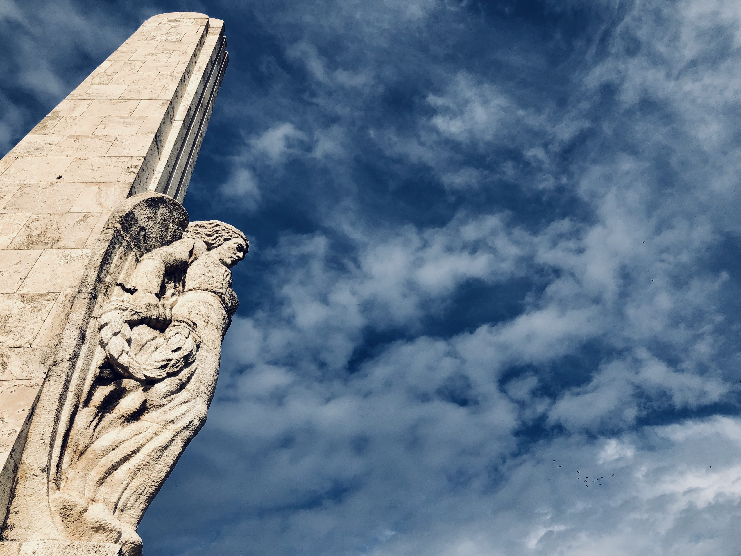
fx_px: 599
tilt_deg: +53.3
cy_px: 278
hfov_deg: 63.4
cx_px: 370
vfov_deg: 49.7
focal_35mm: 28
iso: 25
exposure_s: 1/2825
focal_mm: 3.99
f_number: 1.8
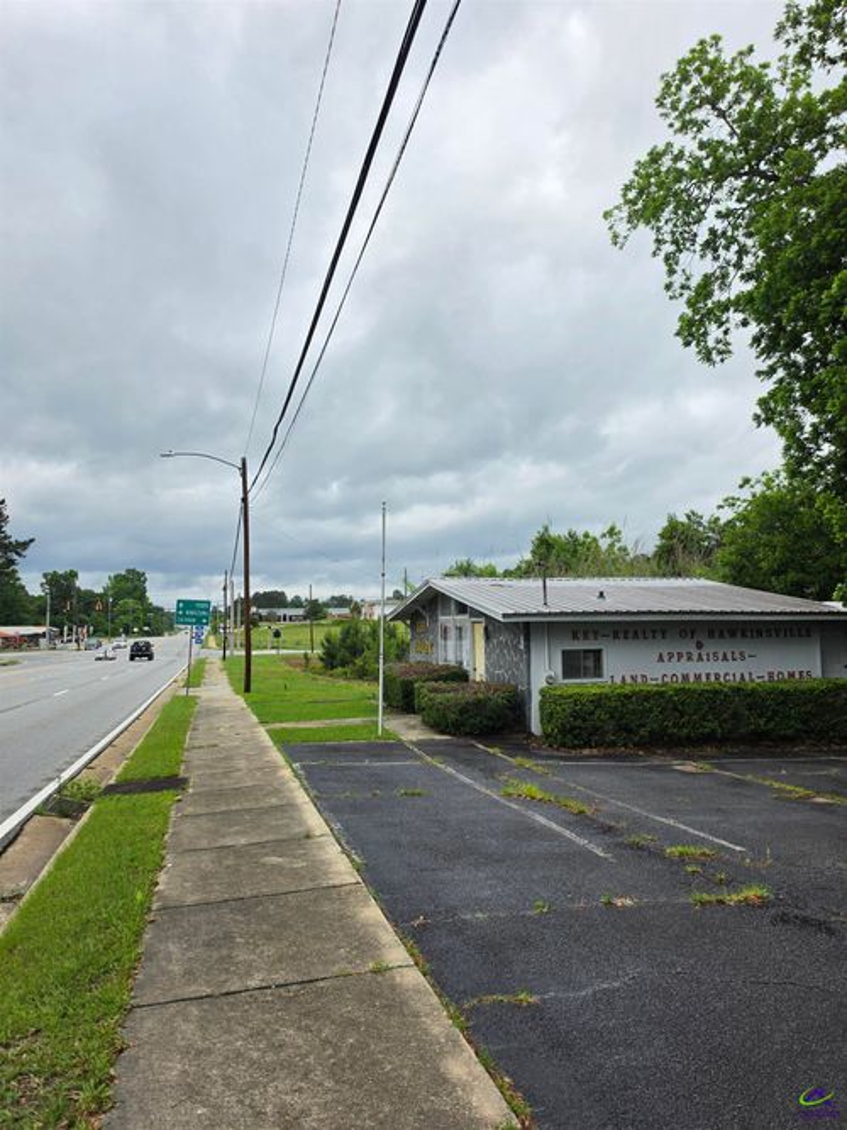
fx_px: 751
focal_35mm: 23
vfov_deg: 73.9
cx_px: 424
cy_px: 565
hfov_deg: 58.9
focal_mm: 6.5
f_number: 1.4
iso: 64
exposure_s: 1/7058
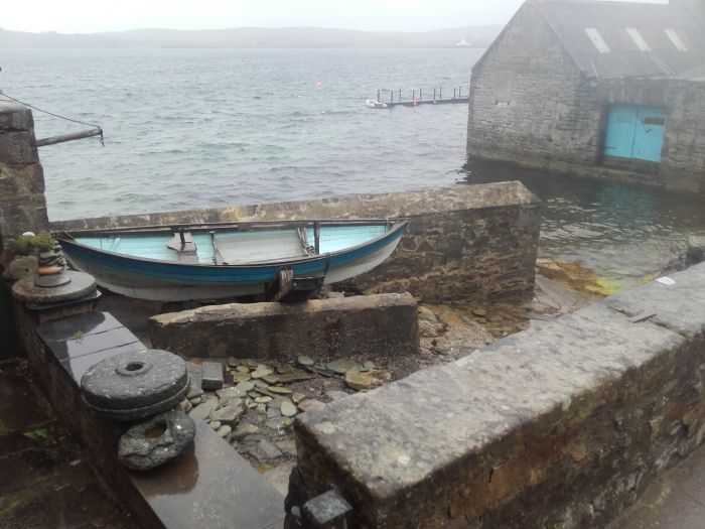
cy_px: 264
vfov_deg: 45.4
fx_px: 631
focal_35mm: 31
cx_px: 352
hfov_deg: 58.4
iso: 60
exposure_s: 1/100
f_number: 2.2
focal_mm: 3.31
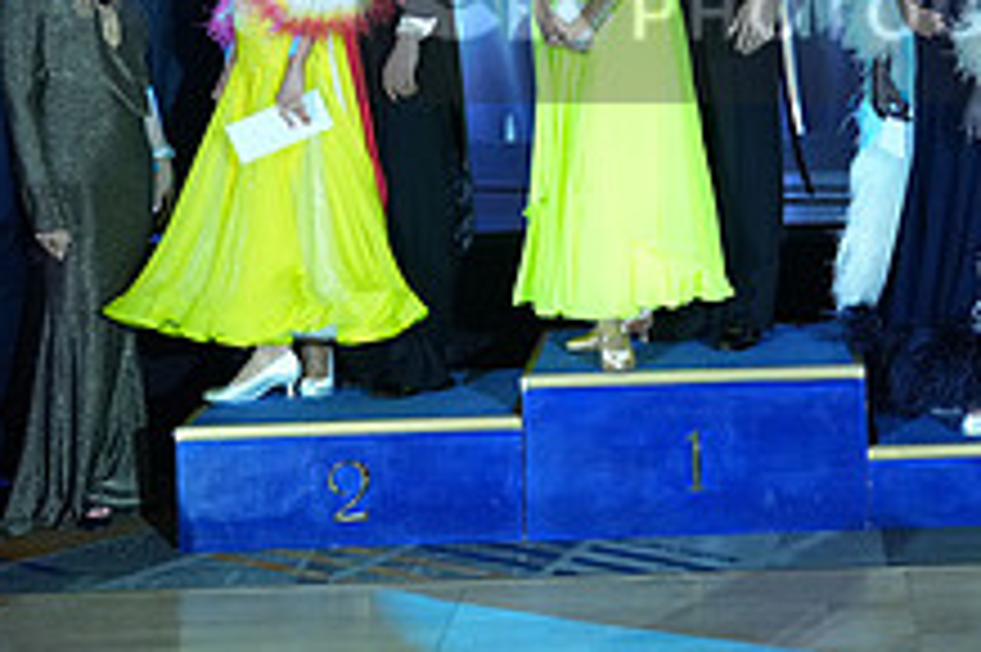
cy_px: -16
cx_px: 846
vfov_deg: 15.2
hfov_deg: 22.7
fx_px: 2396
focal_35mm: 88
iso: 2500
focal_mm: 33
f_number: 4
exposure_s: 1/400
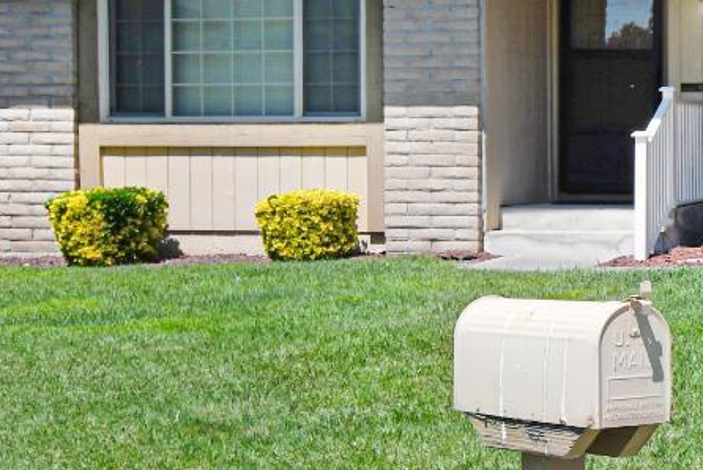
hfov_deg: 21.8
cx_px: 917
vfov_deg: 16.3
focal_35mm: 84
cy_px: 267
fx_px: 1641
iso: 100
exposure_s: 1/320
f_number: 9
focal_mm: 17
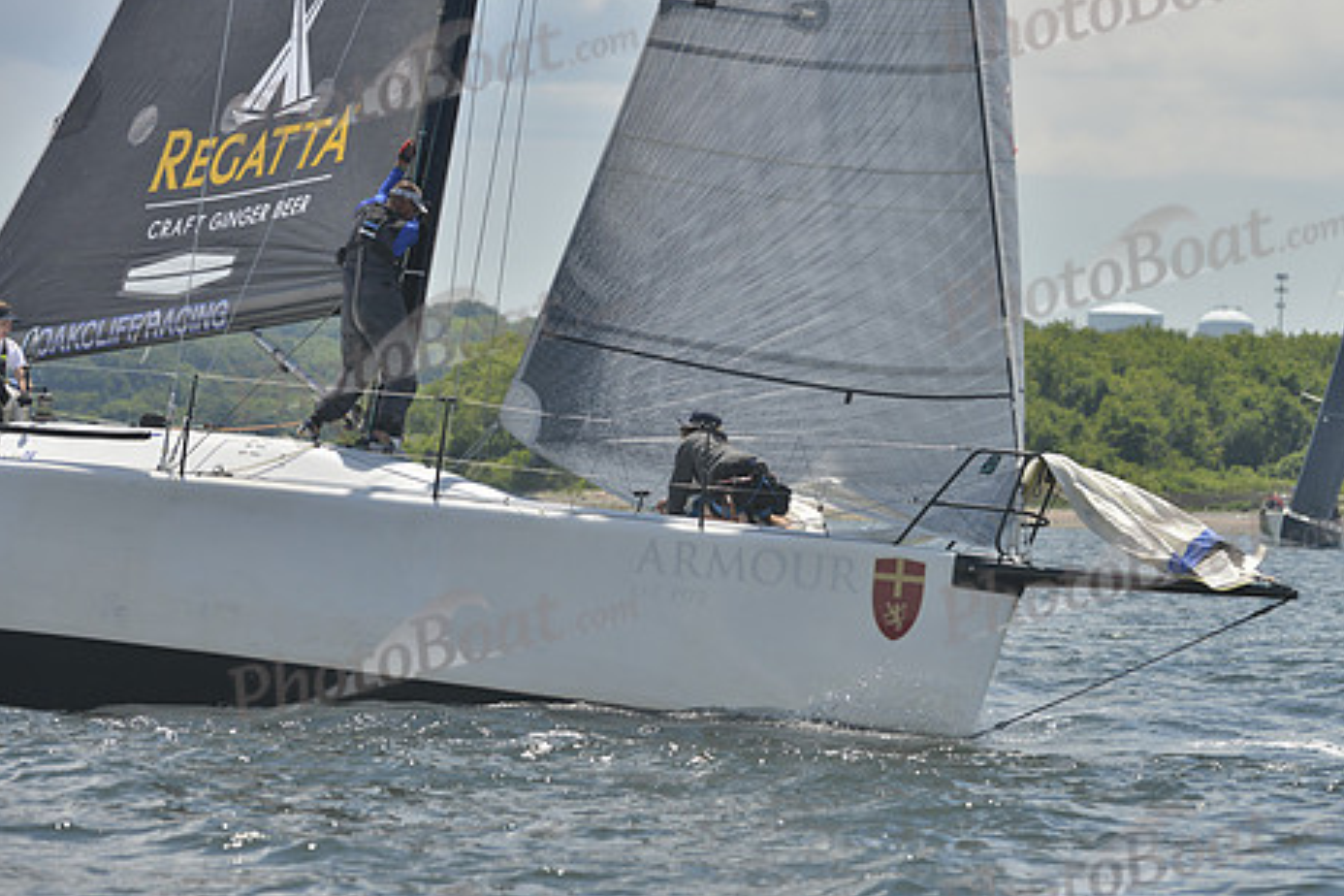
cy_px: 458
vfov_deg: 5.5
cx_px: 791
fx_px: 9370
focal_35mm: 251
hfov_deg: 8.2
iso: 280
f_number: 6.3
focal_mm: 200
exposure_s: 1/1250
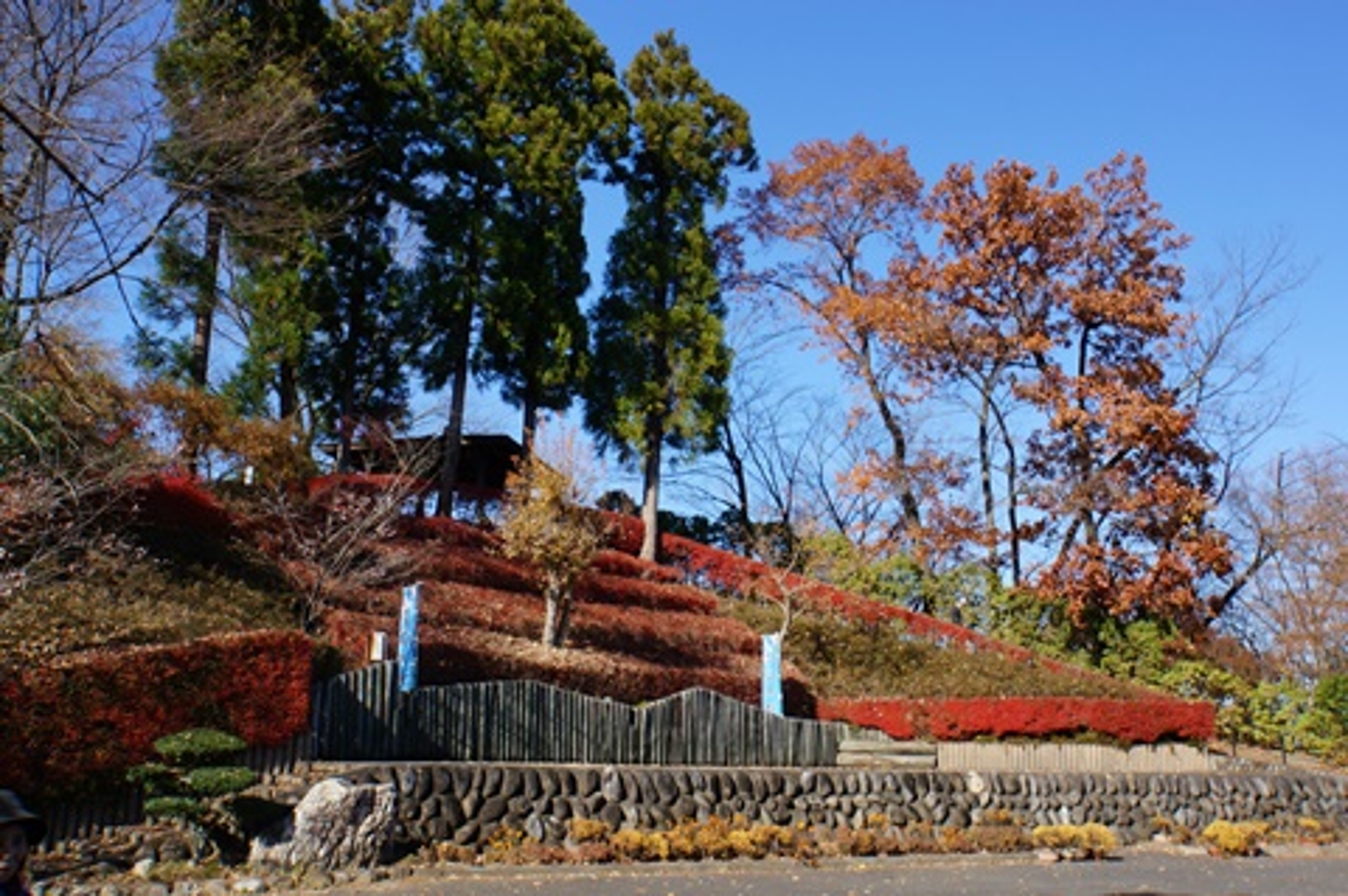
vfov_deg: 38.3
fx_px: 1290
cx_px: 674
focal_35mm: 34
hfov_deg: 55.2
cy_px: 448
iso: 100
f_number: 13
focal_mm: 23
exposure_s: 1/60
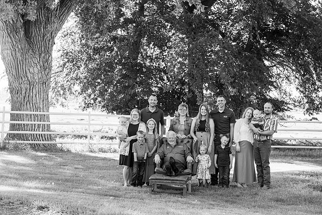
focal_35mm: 70
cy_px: 108
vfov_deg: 19.5
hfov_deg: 28.8
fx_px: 626
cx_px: 161
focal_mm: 70
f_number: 6.3
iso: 800
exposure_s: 1/320
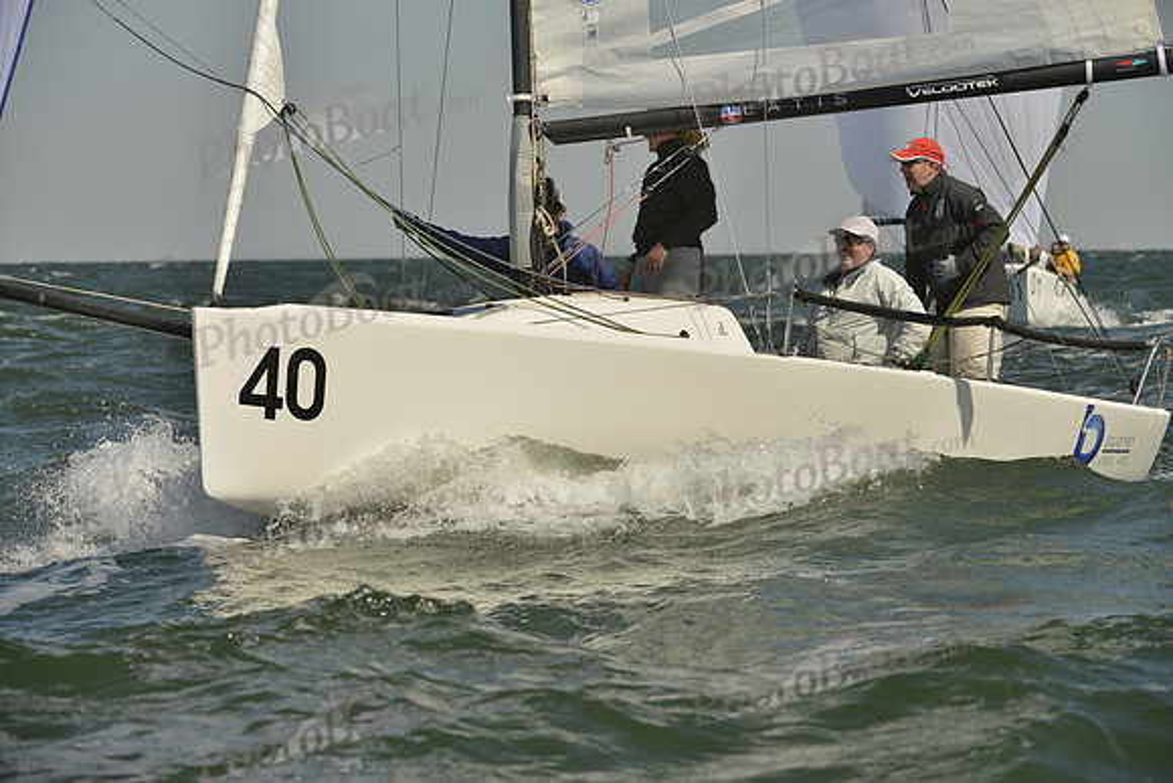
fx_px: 6518
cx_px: 586
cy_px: 392
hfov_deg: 10.3
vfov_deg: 6.9
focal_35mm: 200
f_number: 9
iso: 280
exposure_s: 1/1600
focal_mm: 200
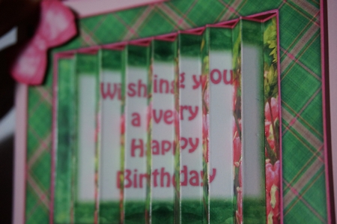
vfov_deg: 26.4
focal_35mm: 51
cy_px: 112
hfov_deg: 38.9
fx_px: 477
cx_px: 168
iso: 1600
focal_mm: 34
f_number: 5
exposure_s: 1/160
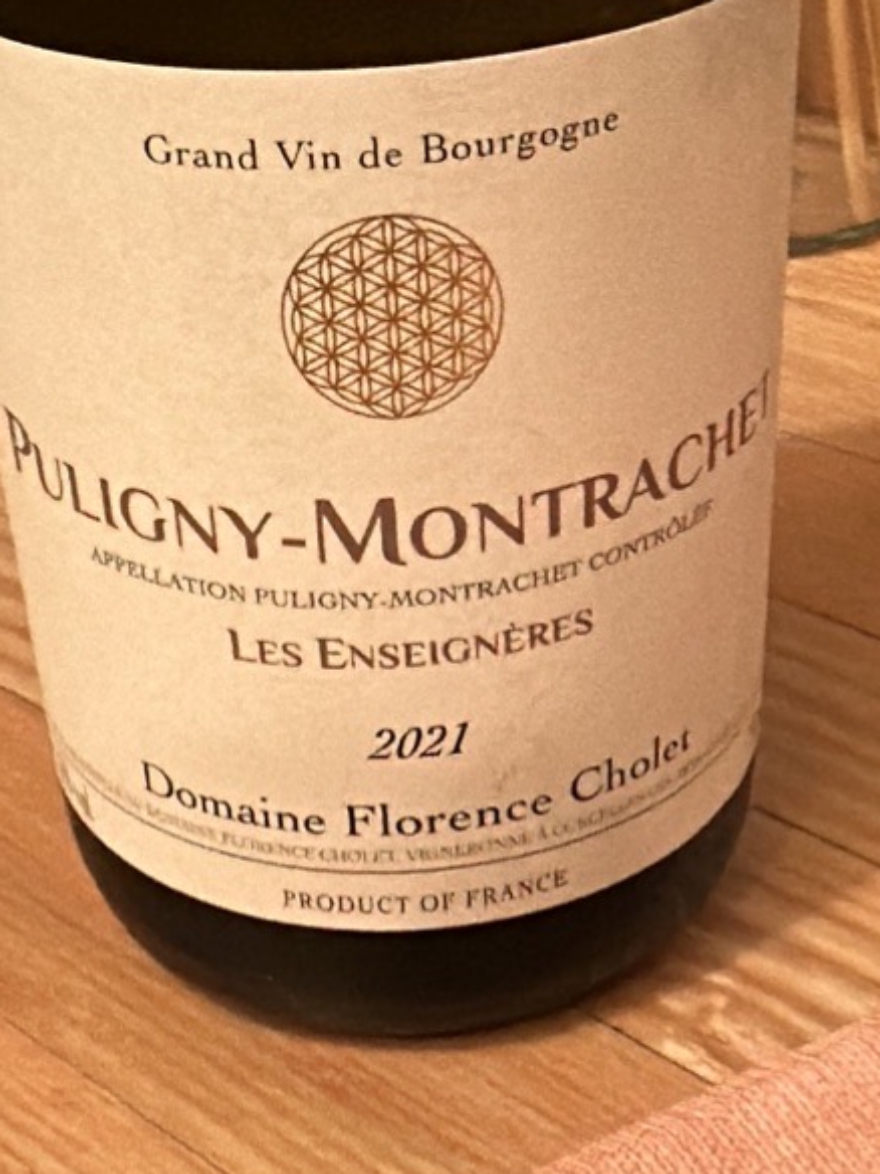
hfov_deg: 41.8
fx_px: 1152
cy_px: 615
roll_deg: +2.1
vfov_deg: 53.9
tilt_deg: -33.5
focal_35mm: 34
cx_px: 412
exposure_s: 1/50
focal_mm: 2.22
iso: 1000
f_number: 2.2
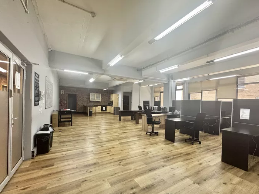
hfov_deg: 94.1
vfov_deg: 78.0
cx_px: 144
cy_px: 105
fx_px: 120
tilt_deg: -0.9
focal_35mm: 16
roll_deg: -2.2
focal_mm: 2.22
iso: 200
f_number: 2.2
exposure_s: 1/100
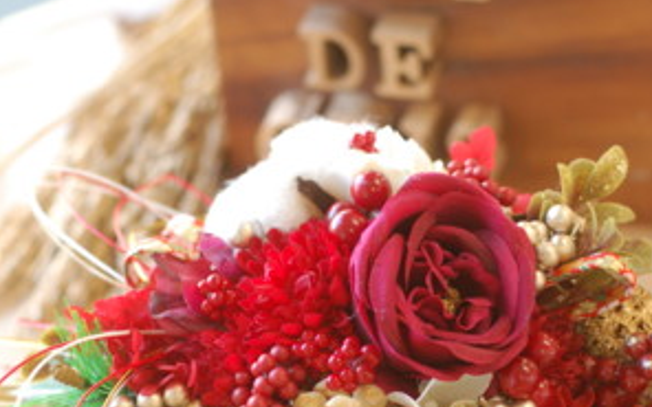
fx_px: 2061
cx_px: 327
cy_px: 354
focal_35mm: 116
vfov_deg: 11.2
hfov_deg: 18.0
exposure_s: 1/50
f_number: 3.5
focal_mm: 50
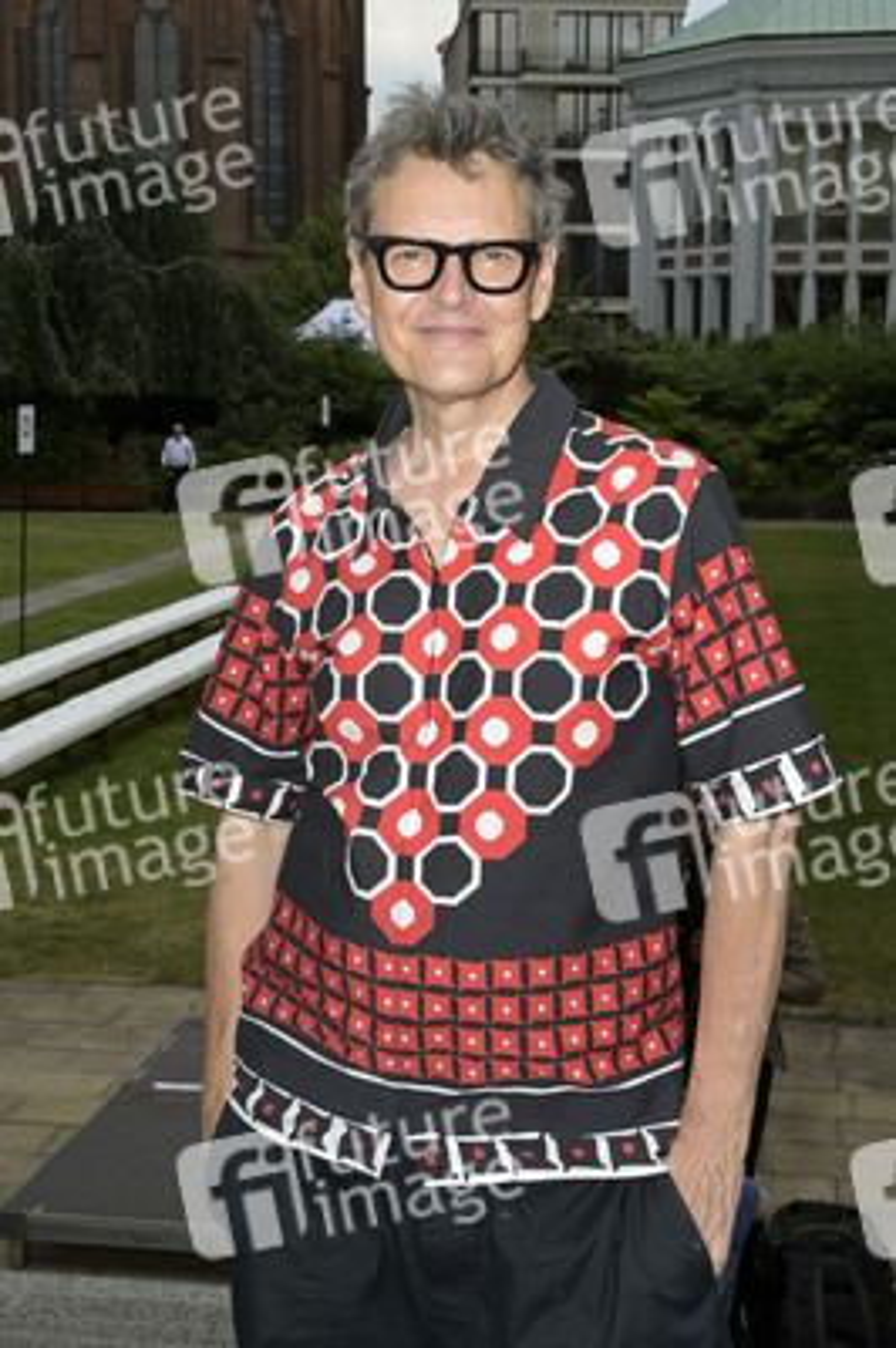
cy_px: 674
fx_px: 1683
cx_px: 448
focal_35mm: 45
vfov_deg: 43.6
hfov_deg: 29.8
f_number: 13
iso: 250
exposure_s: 1/250
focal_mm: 45
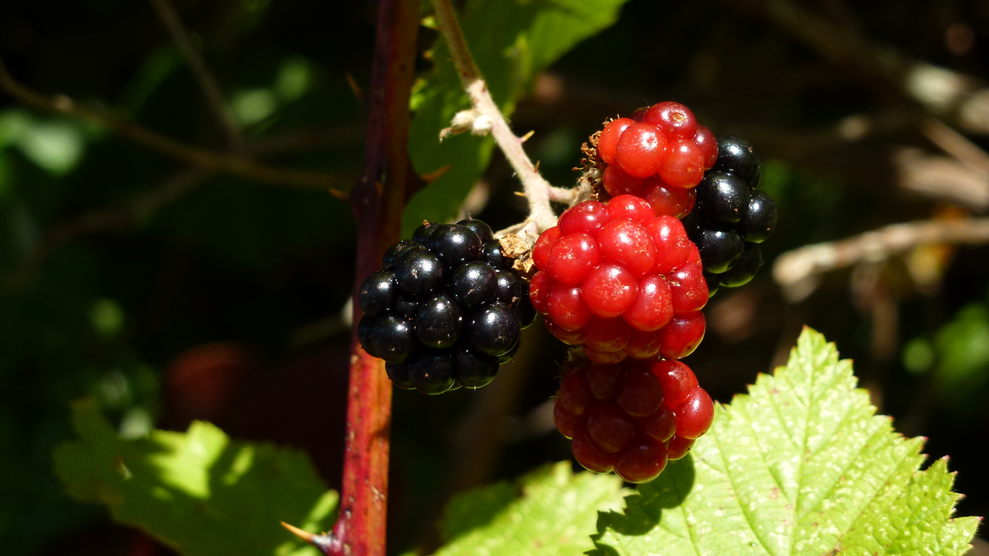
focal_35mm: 114
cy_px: 259
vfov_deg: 10.6
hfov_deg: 18.8
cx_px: 497
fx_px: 2989
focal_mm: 18.7
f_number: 5
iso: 125
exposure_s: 1/320
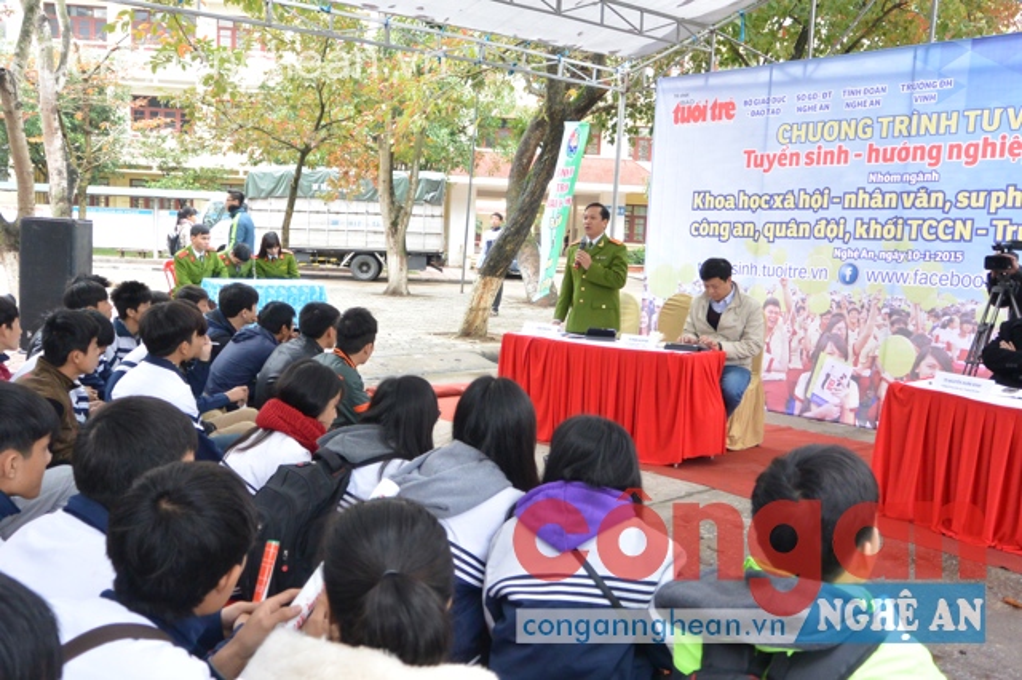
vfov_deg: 38.8
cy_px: 340
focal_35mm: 34
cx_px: 511
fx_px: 965
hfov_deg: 55.8
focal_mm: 12.7
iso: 450
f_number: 3.8
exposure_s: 1/60
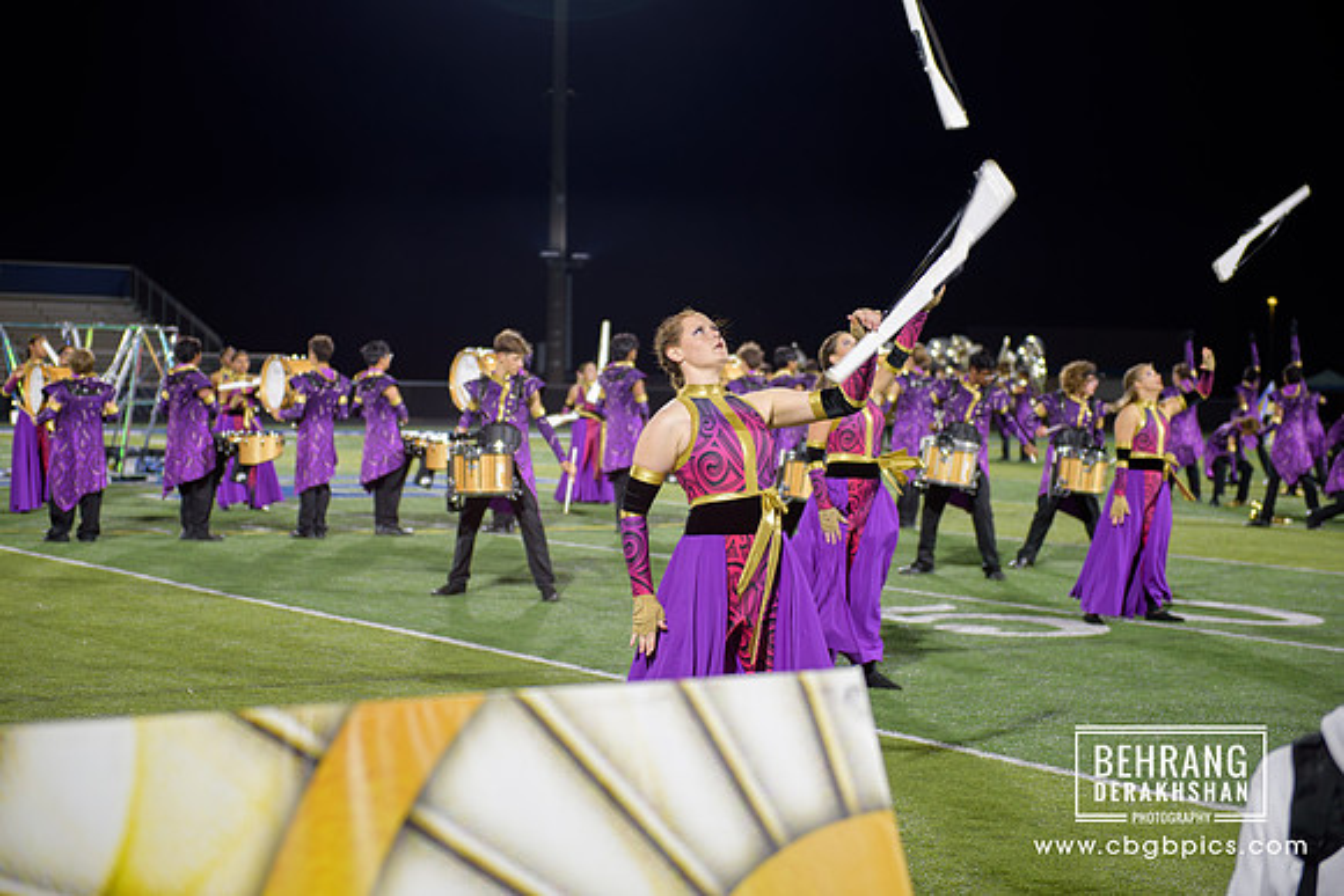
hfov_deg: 28.8
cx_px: 672
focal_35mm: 70
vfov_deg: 19.5
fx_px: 2614
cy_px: 448
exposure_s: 1/400
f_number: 2.8
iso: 1600
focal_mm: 70
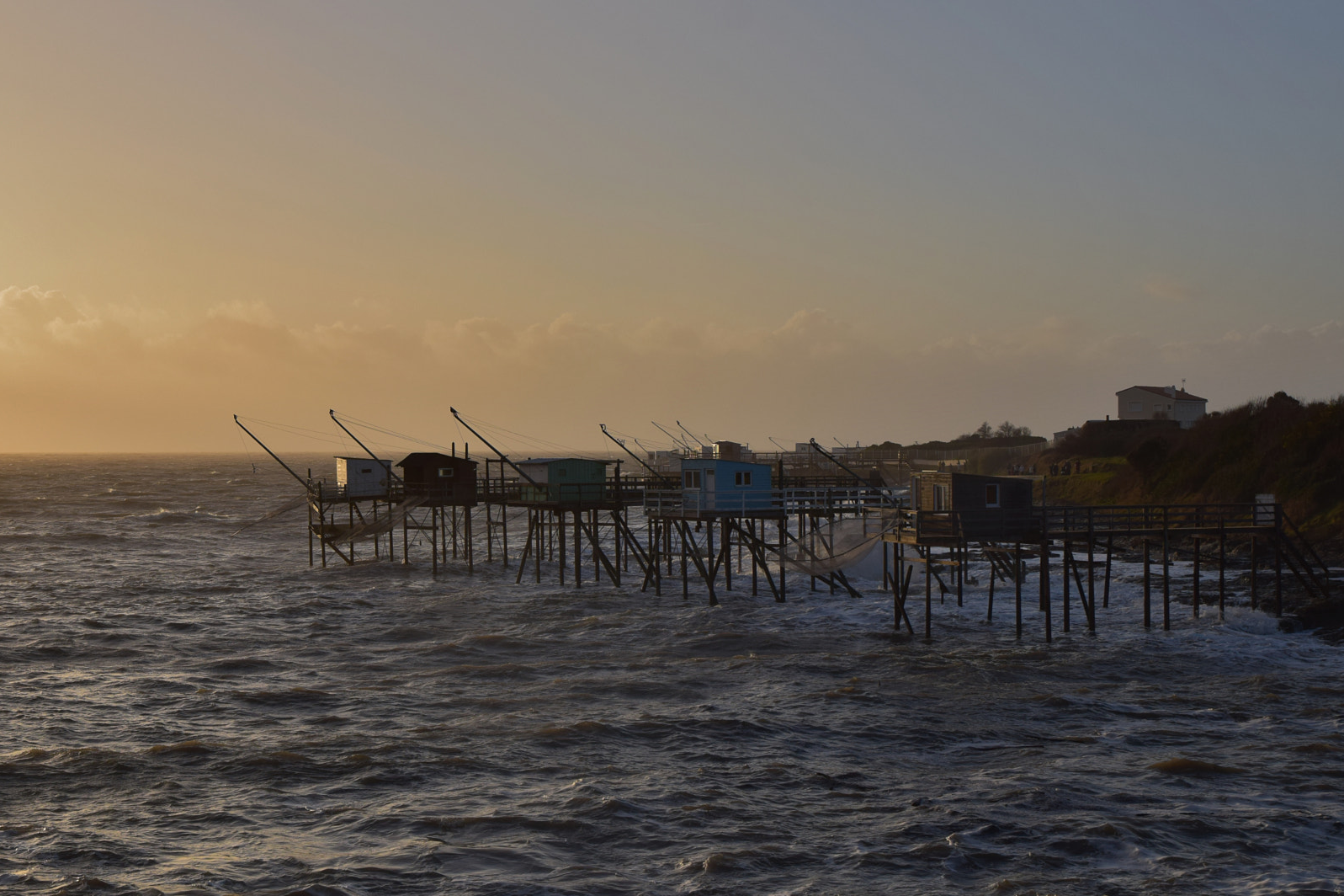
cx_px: 568
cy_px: 453
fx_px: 2226
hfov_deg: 33.5
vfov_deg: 22.7
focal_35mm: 60
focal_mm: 31
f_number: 8
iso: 200
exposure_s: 1/750
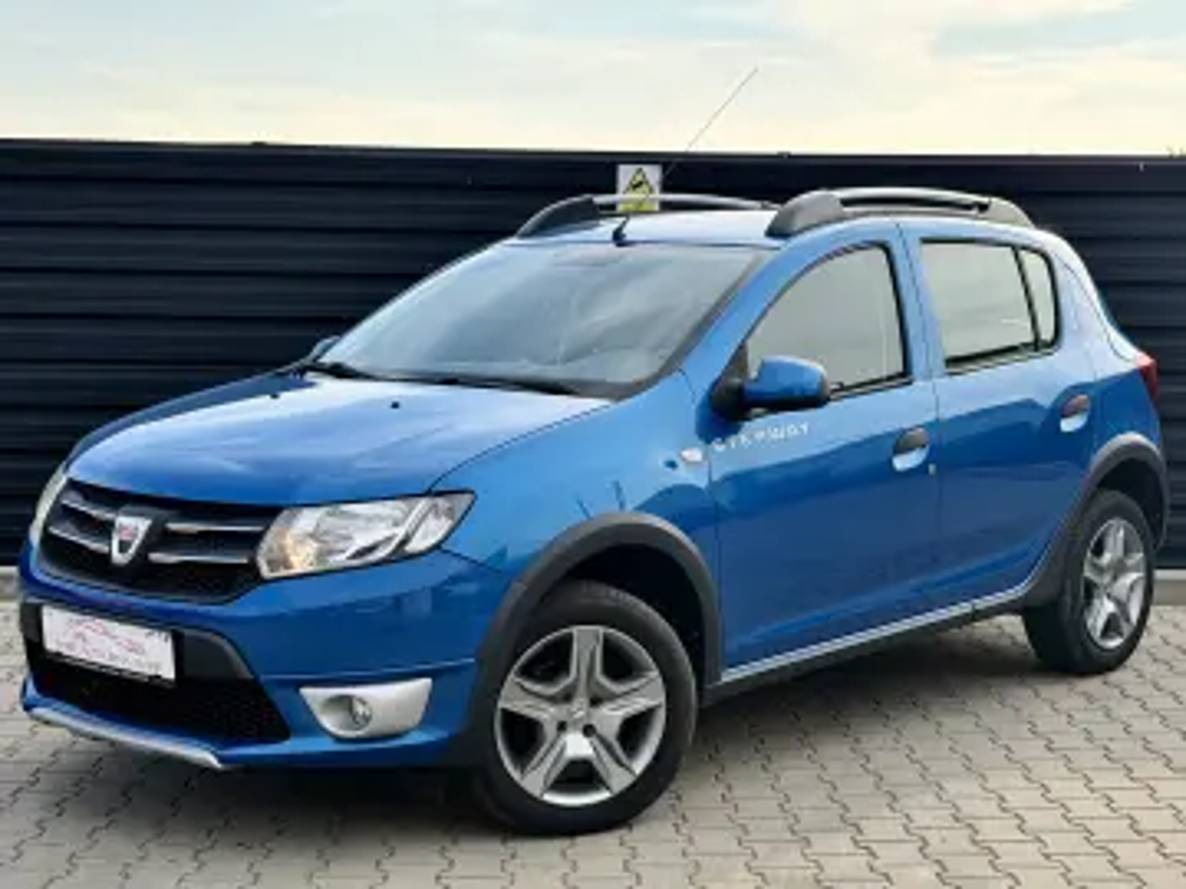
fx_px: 1645
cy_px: 444
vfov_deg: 30.3
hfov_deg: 39.7
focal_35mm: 48
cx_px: 593
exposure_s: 1/2033
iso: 100
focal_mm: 6.76
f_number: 1.78
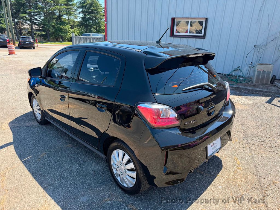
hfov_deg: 71.6
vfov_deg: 56.8
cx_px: 140
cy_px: 105
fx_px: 194
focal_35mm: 24
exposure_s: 1/1091
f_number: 1.78
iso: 100
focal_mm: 6.76
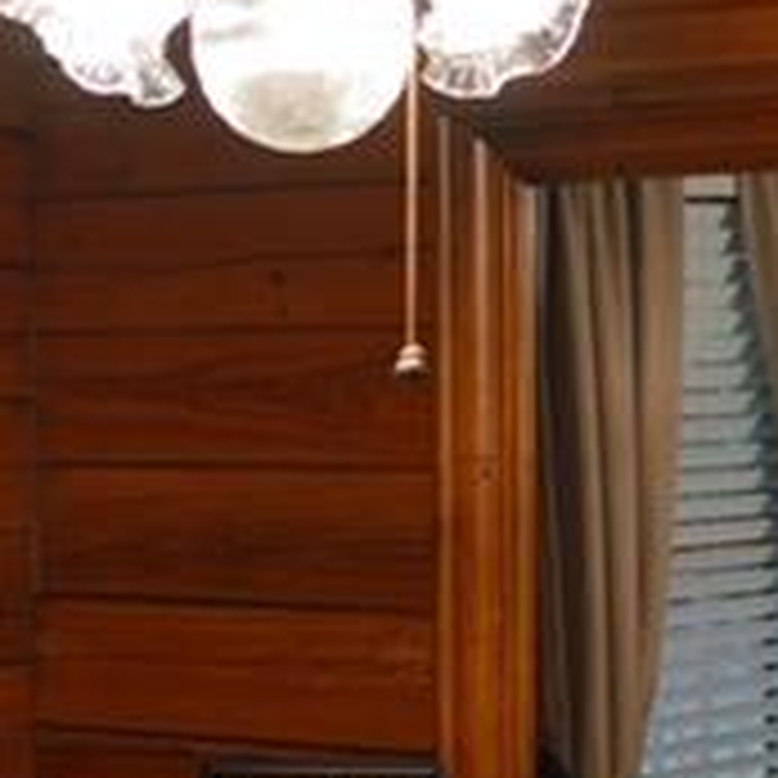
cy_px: 1007
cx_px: -36
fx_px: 3458
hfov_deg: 12.6
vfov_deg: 12.4
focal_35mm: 136
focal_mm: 18
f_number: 3.5
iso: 280
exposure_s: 1/30
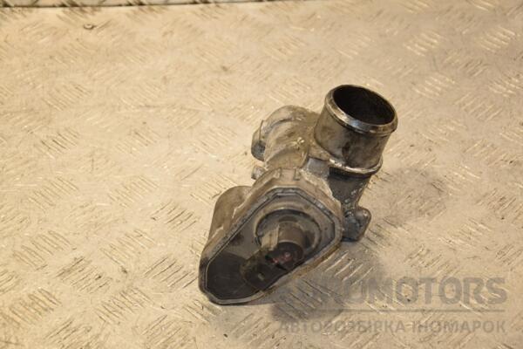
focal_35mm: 78
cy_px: 174
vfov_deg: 17.5
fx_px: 1133
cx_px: 262
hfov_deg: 26.0
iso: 800
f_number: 5
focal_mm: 52
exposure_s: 1/160
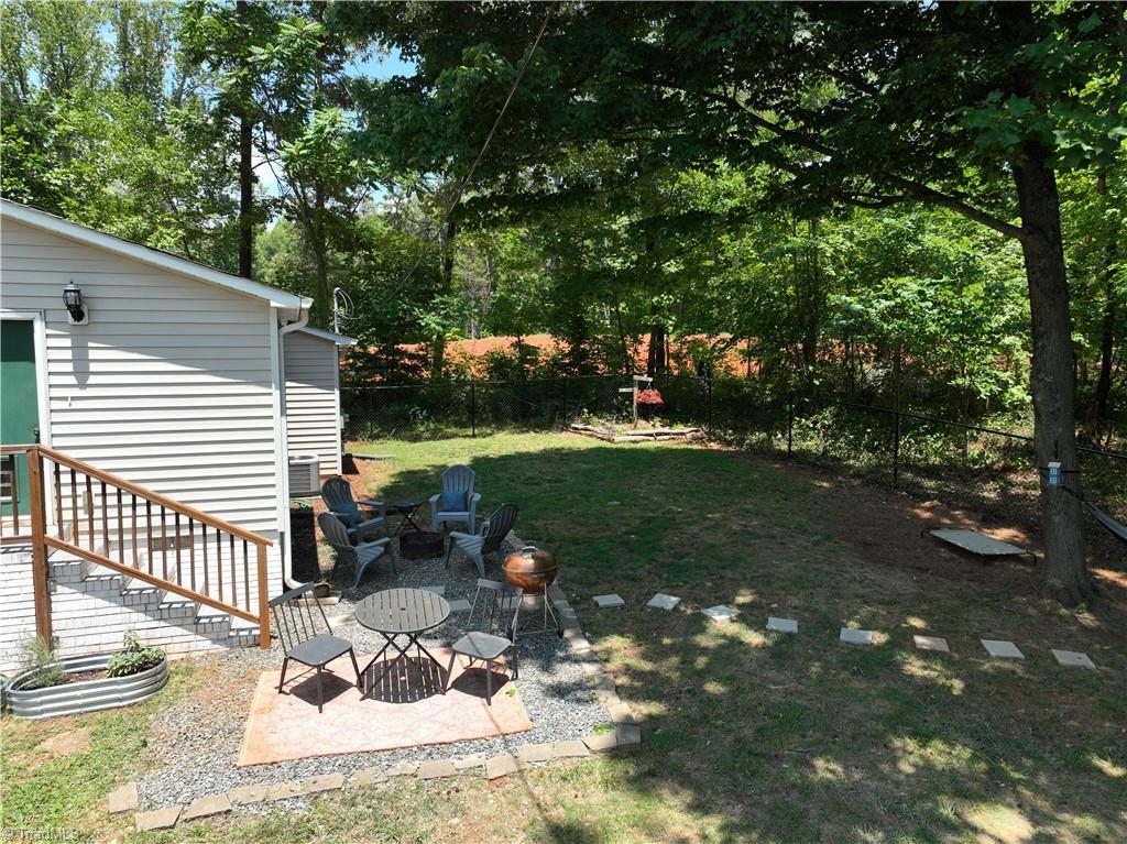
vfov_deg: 56.8
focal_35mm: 24
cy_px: 422
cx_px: 564
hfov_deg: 71.6
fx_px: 781
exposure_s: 1/1500
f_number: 2.8
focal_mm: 12.29
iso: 100
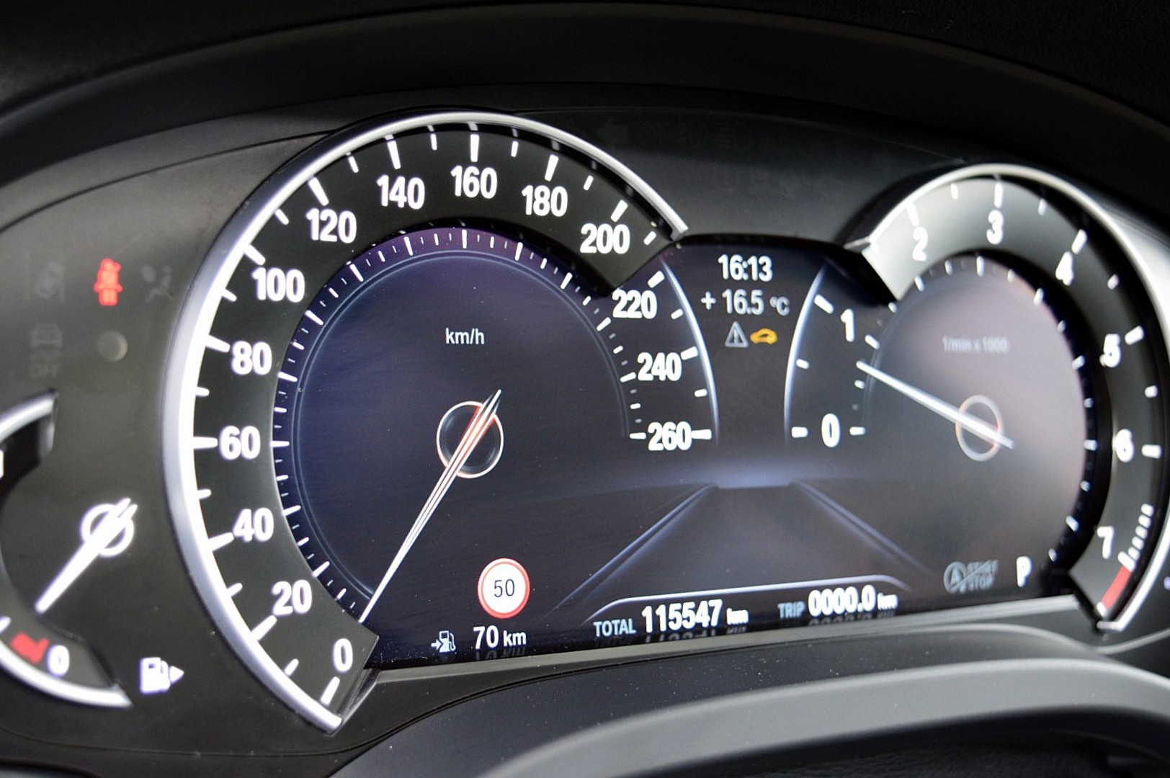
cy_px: 389
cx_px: 585
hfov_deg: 45.0
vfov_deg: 30.8
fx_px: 1413
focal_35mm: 44
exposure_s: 1/60
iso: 800
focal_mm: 29
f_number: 4.5
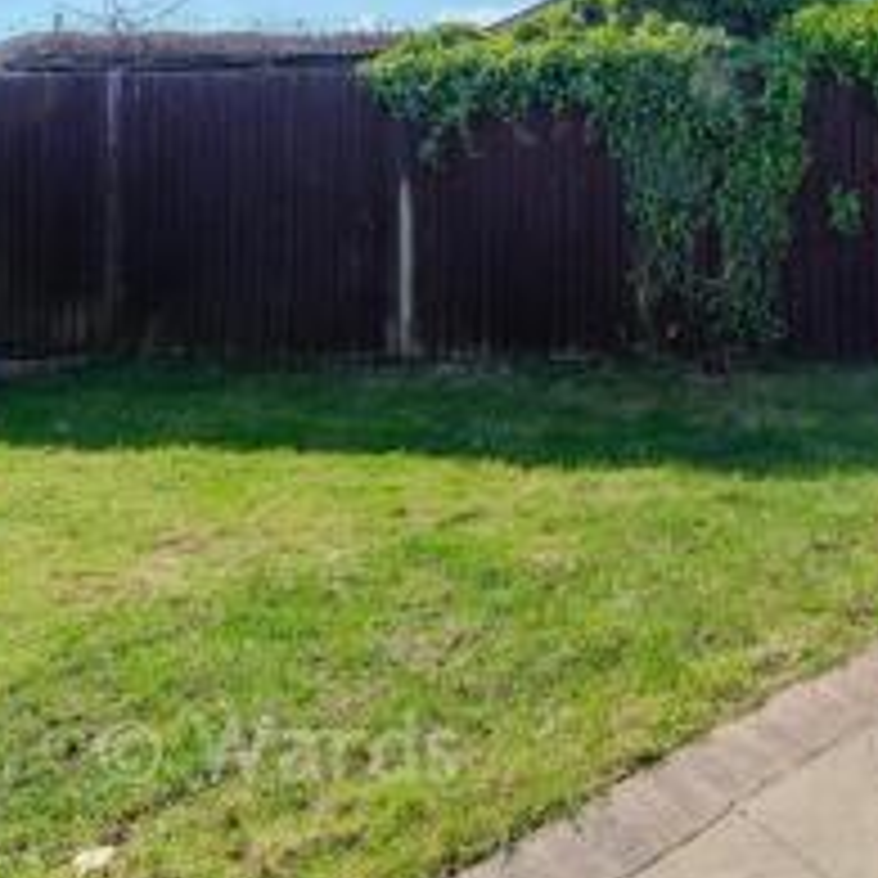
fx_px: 832
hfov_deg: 49.5
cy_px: 259
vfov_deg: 53.9
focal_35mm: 29
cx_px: 792
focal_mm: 14
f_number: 8
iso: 400
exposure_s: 1/800
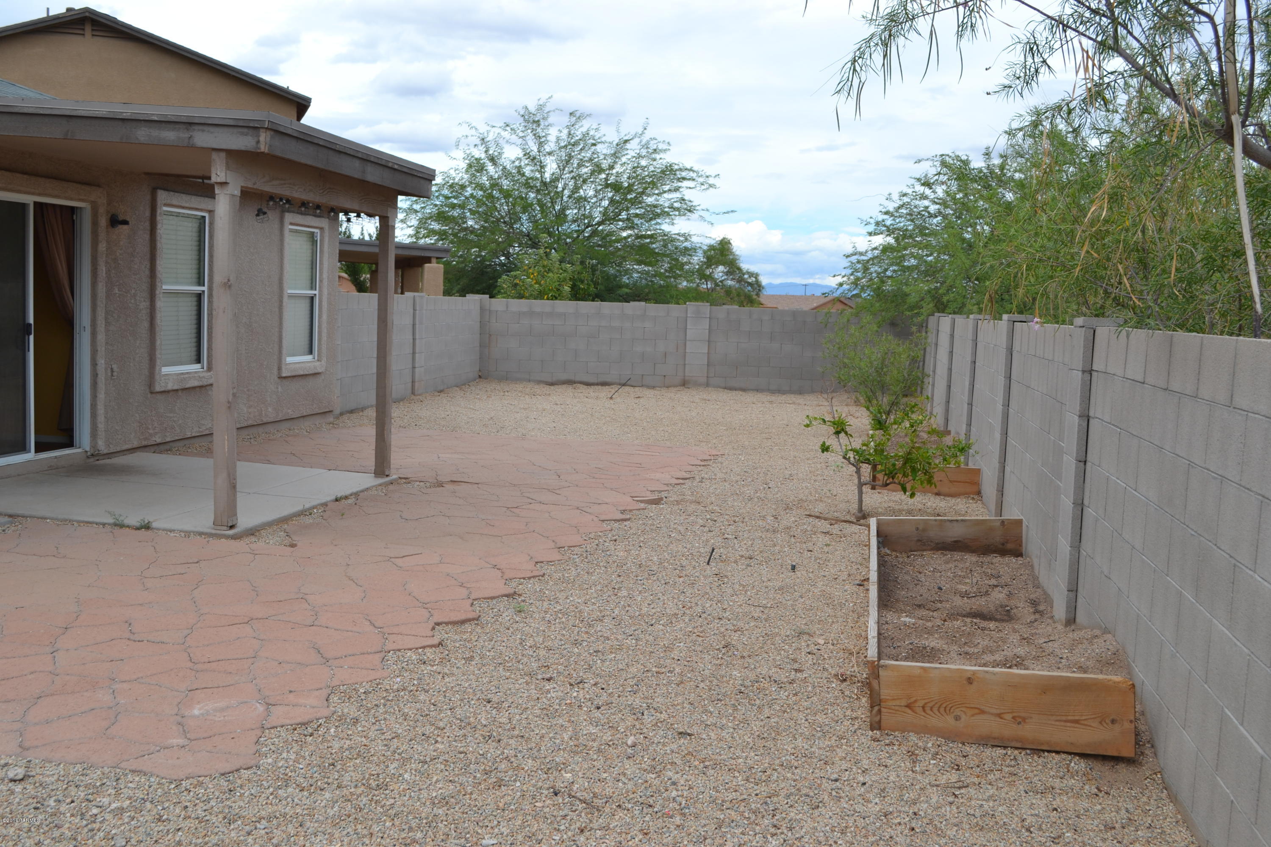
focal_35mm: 36
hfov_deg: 53.1
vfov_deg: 36.9
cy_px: 424
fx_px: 1271
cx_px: 636
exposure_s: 1/250
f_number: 8
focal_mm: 24
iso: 100
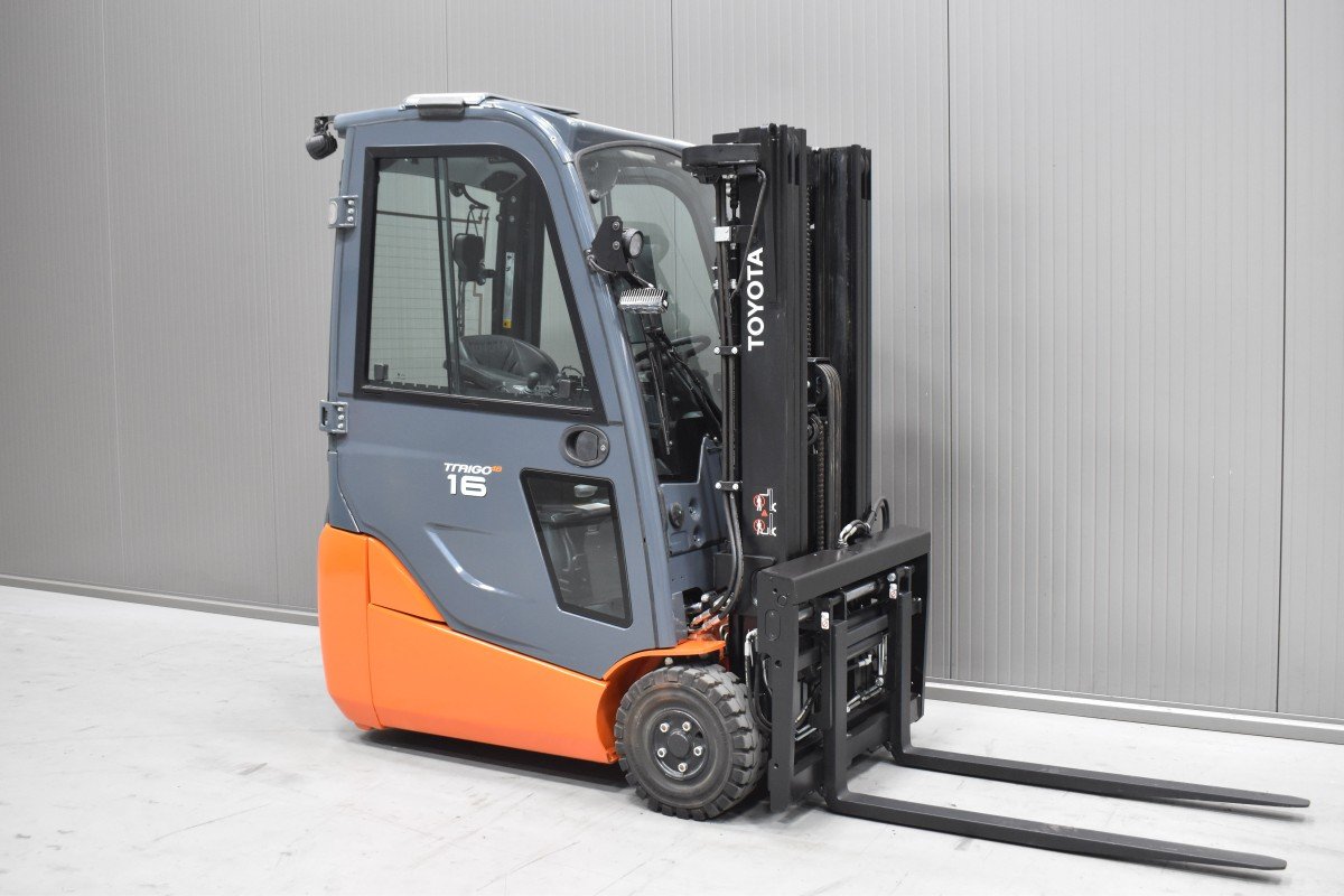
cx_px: 672
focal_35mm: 36
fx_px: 1344
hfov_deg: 53.1
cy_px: 448
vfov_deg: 36.9
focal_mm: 24
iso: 1600
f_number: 5
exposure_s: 1/25
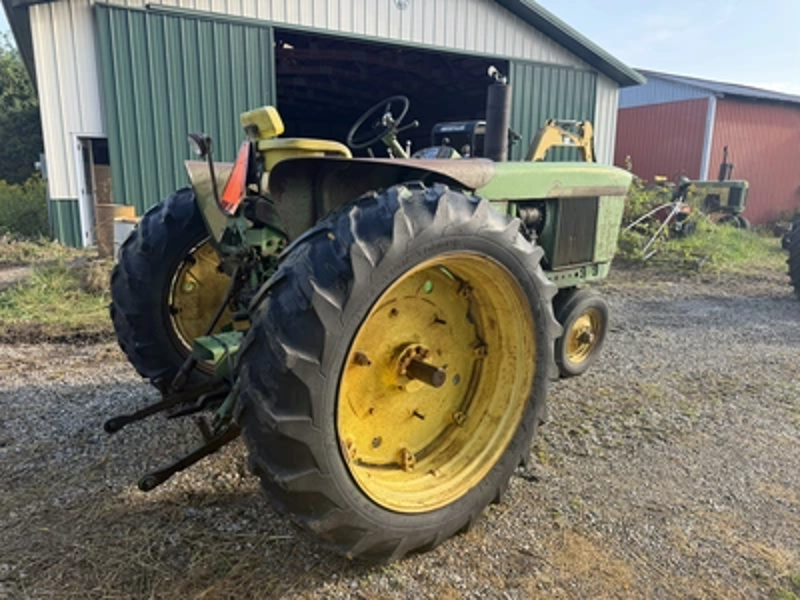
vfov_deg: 56.8
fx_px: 555
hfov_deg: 71.6
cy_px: 300
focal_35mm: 24
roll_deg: +0.2
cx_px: 400
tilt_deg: -10.8
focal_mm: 6.76
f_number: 1.78
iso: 80
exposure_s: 1/660
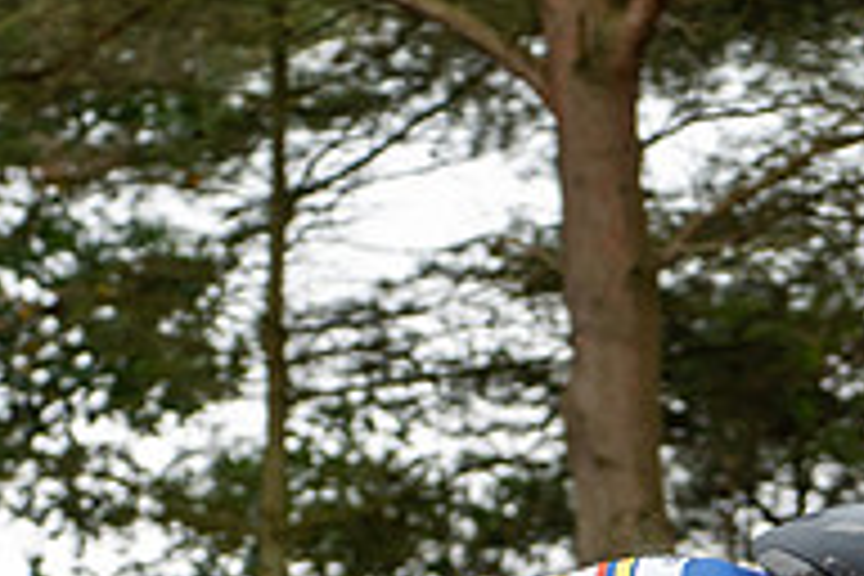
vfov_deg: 5.0
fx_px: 6503
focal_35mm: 271
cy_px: 960
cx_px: 876
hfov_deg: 7.6
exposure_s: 1/1250
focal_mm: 80
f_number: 2.8
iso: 800
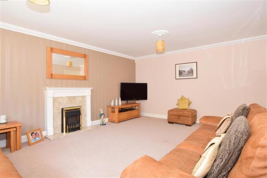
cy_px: 89
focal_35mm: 16
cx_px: 134
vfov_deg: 72.0
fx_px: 122
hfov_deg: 95.0
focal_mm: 11
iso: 200
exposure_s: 1/40
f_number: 5
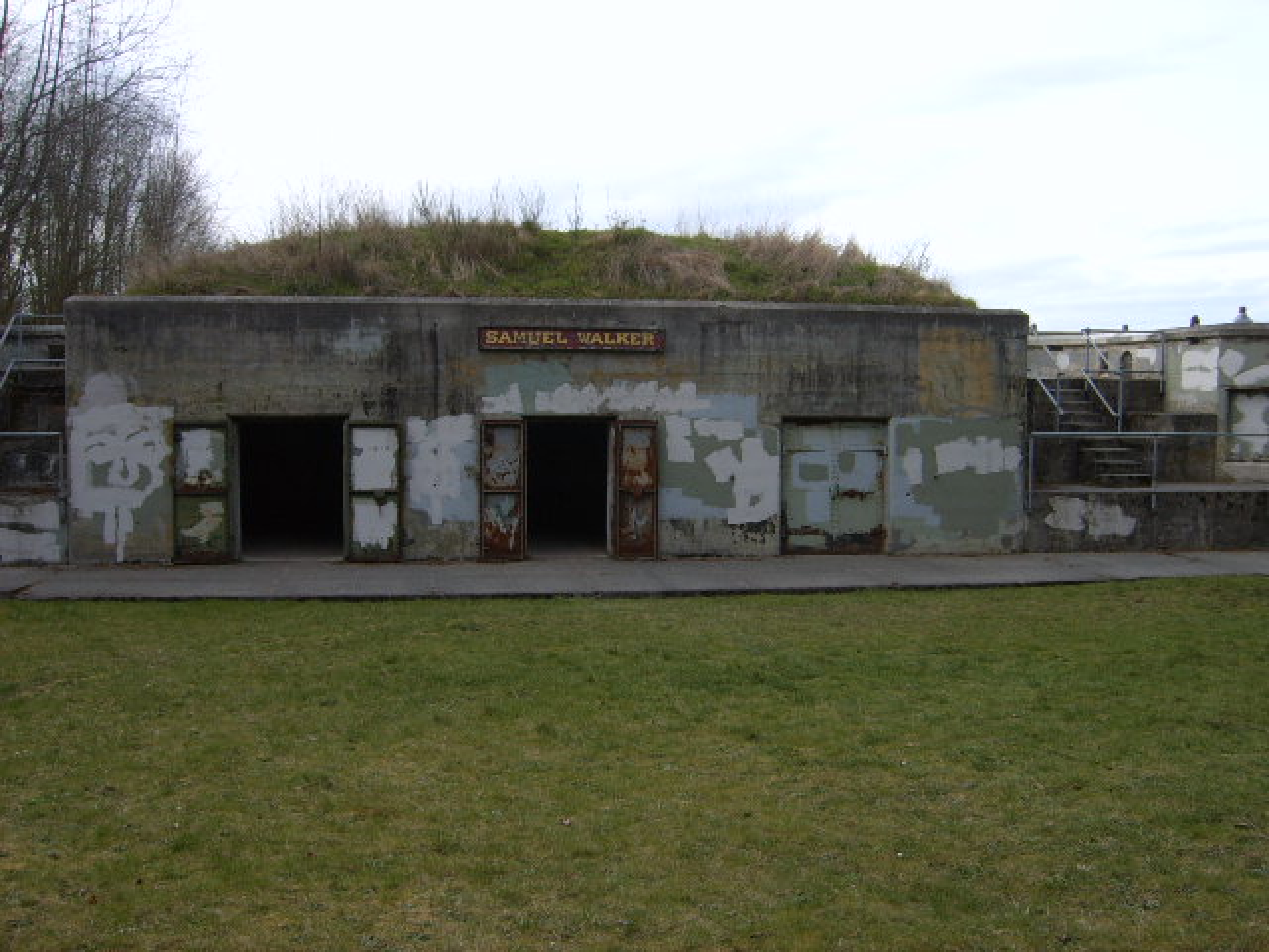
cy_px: 476
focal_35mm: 35
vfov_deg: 40.7
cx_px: 634
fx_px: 1283
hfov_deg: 52.6
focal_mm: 5.8
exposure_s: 1/60
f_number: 5.8
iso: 50
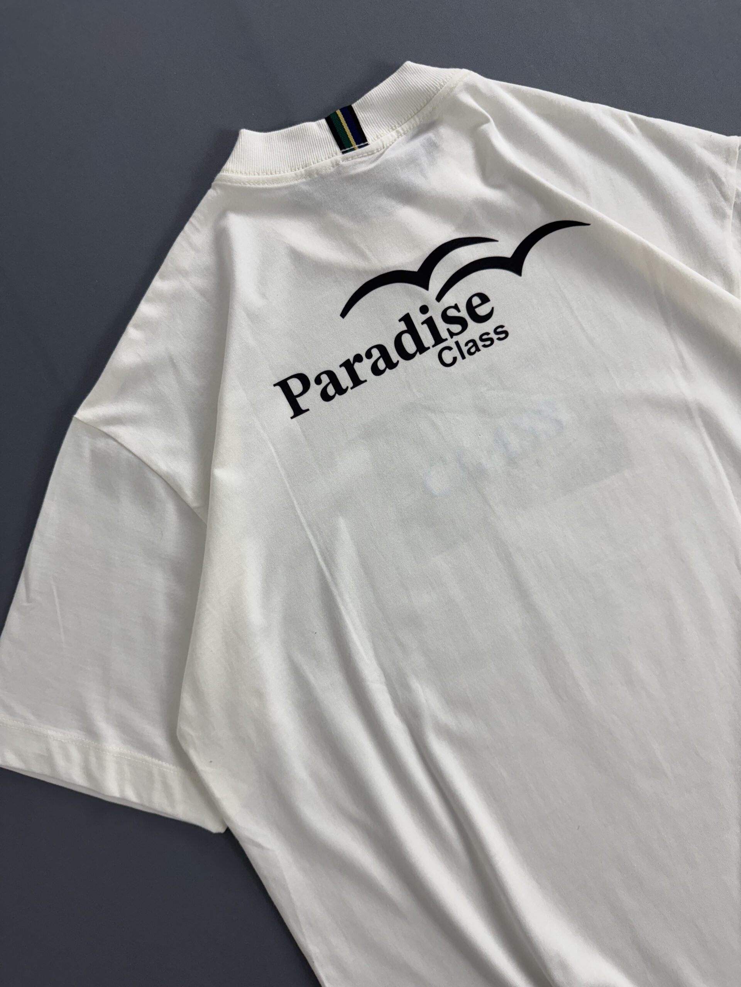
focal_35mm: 24
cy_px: 494
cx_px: 370
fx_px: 685
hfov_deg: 56.8
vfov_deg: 71.6
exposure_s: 1/120
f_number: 1.78
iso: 100
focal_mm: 6.76
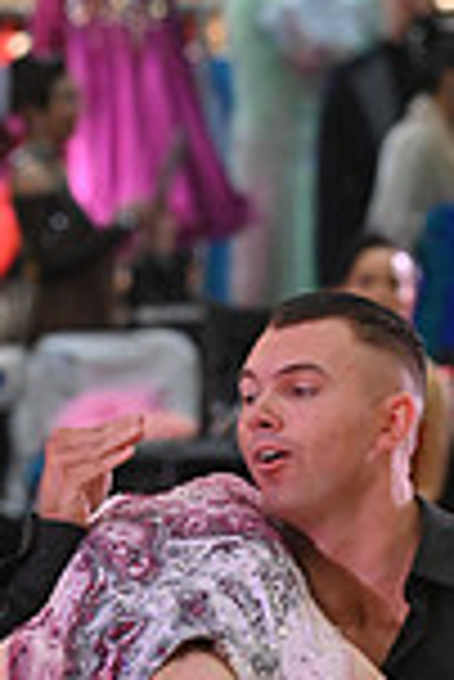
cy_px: 905
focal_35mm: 615
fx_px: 11606
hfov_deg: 2.2
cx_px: 434
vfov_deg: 3.3
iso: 3200
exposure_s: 1/400
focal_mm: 160
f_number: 5.6
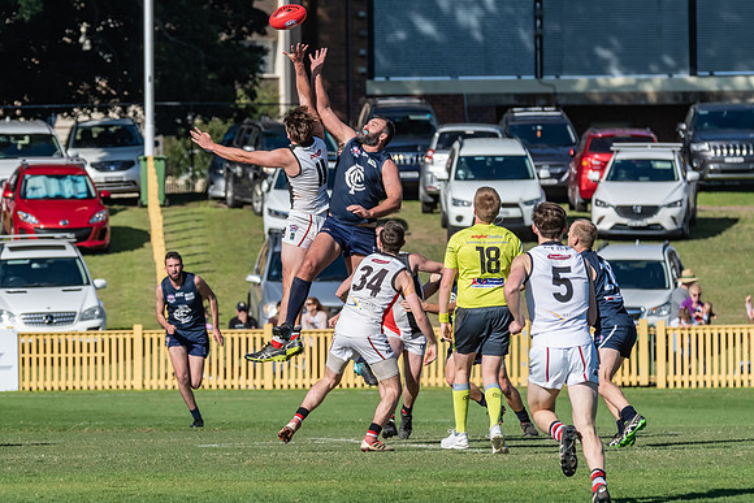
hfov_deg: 4.9
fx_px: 8798
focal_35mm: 420
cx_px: 377
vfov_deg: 3.3
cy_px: 252
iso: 800
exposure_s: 1/2500
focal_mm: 280
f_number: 10
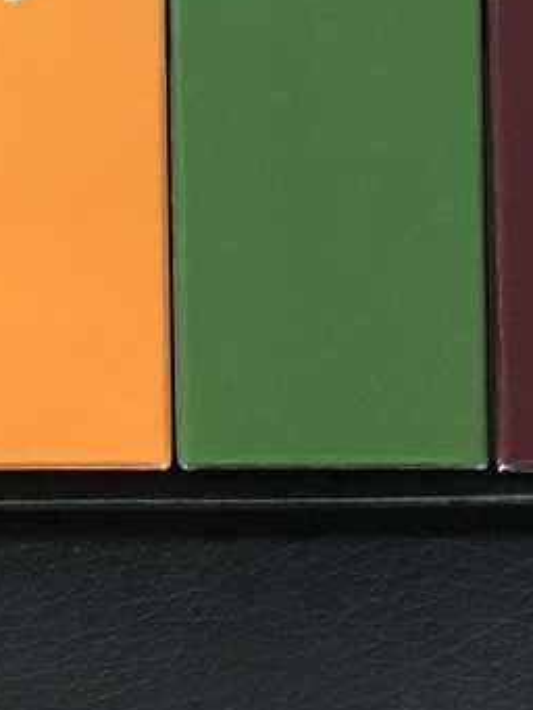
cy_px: -441
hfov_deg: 14.3
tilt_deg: -41.4
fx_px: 2093
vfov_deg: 16.9
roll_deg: +2.0
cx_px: -8
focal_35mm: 102
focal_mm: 4.15
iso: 250
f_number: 2.2
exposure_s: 1/15
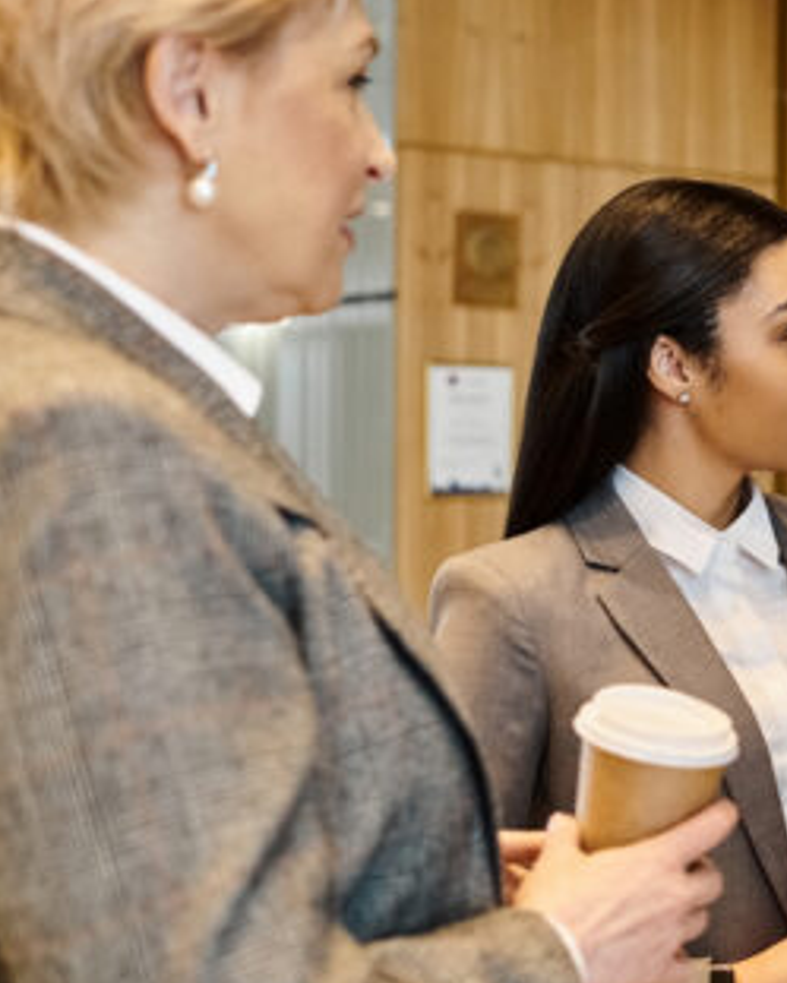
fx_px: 2357
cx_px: 1157
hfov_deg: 17.2
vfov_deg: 23.6
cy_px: 468
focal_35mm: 81
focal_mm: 35
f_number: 2.8
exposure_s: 1/200
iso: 640
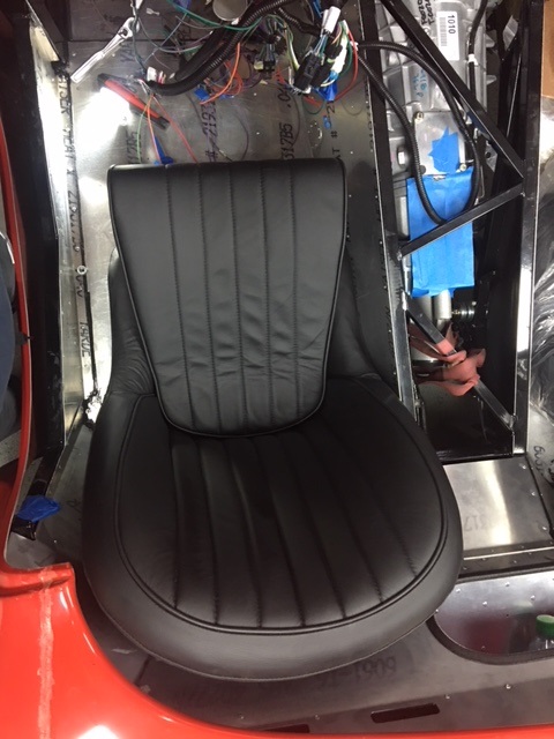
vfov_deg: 61.7
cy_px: 370
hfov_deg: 48.2
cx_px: 277
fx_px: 619
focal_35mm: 29
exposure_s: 1/4
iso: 50
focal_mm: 4.15
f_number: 2.2
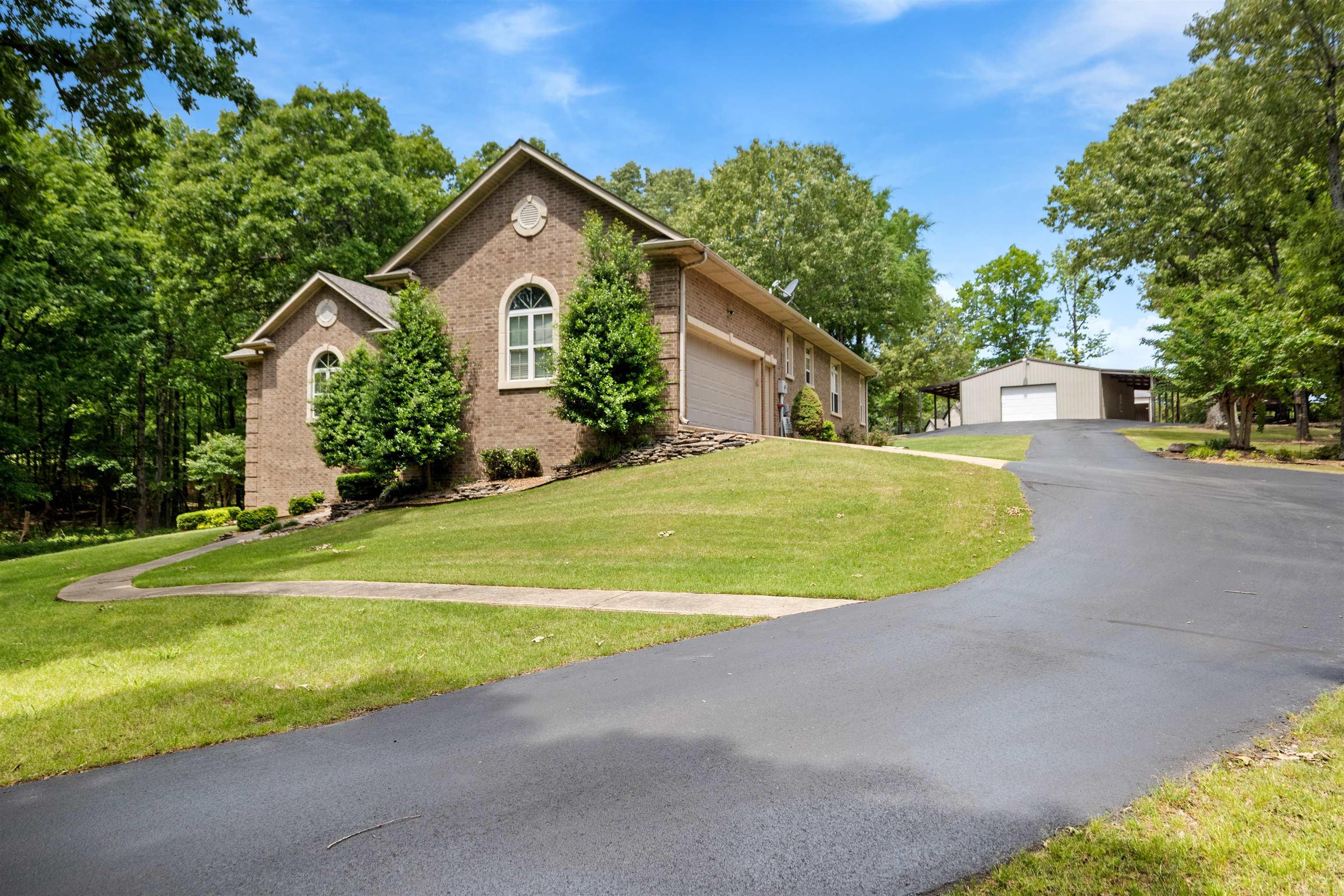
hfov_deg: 73.7
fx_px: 896
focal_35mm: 24
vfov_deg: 53.1
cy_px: 448
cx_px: 672
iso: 1250
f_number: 5.6
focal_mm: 24
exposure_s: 1/2000
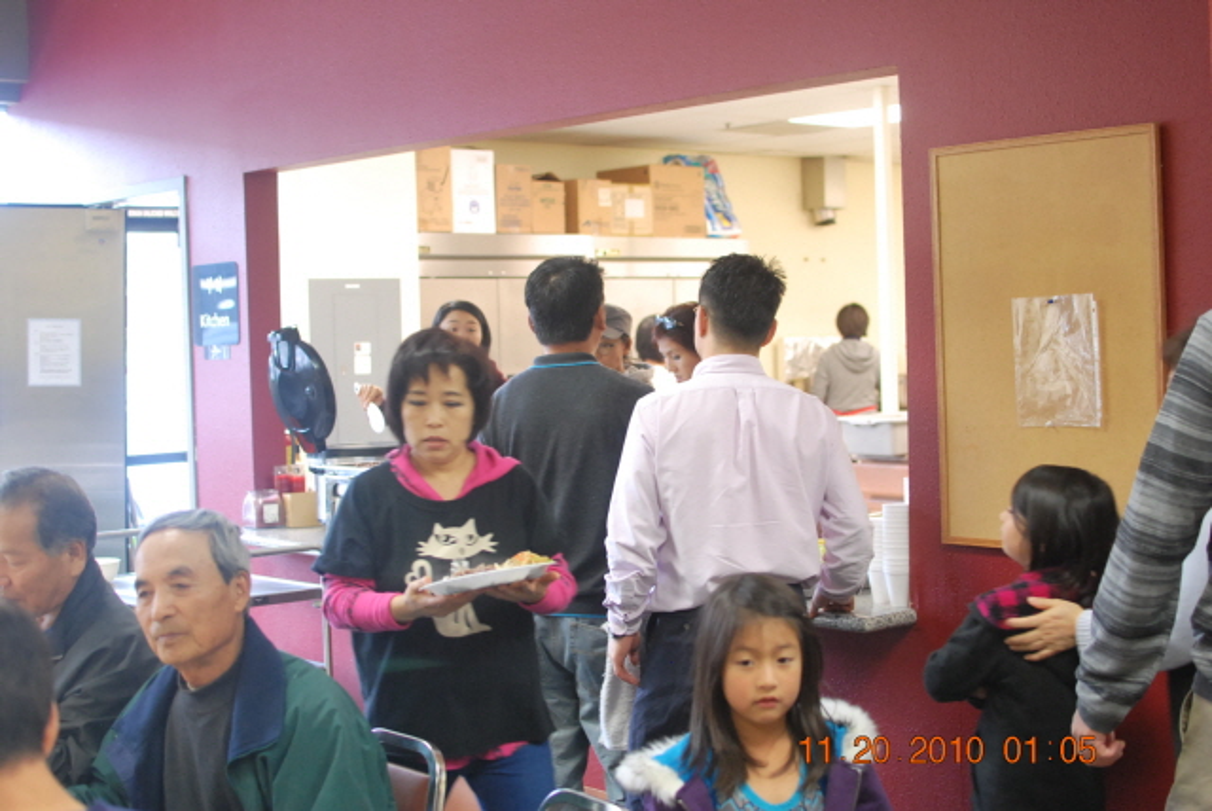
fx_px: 1769
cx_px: 606
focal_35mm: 52
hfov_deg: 37.8
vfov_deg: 25.8
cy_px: 406
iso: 800
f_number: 2.8
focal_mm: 35
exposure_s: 1/60
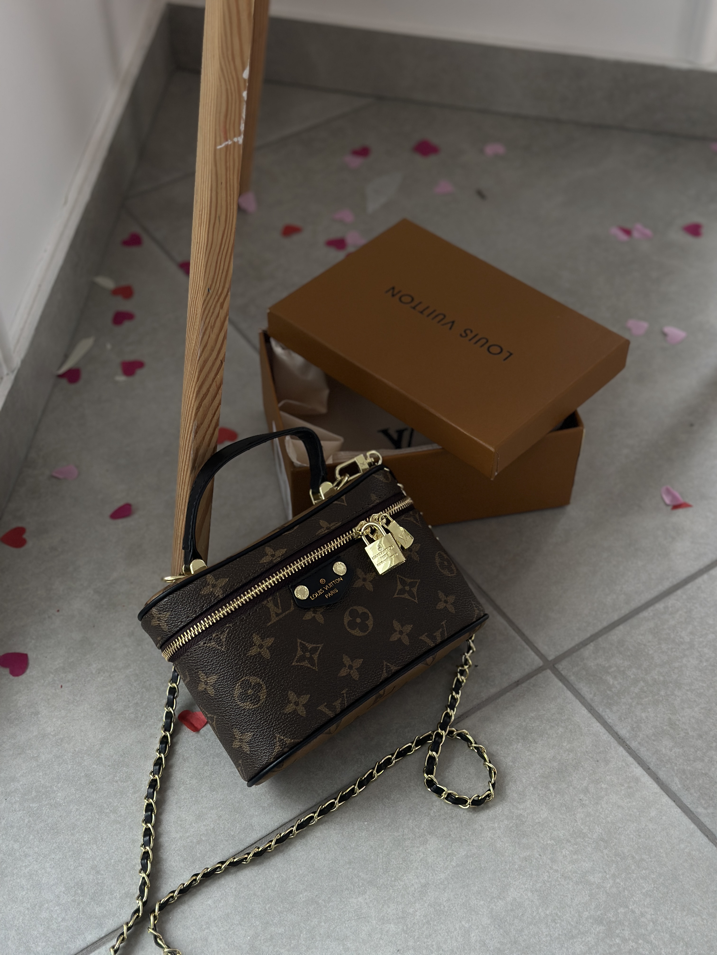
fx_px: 1326
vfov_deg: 39.7
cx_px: 358
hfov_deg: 30.3
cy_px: 478
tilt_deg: -48.0
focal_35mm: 48
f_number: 1.78
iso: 100
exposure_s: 1/128
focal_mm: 6.86
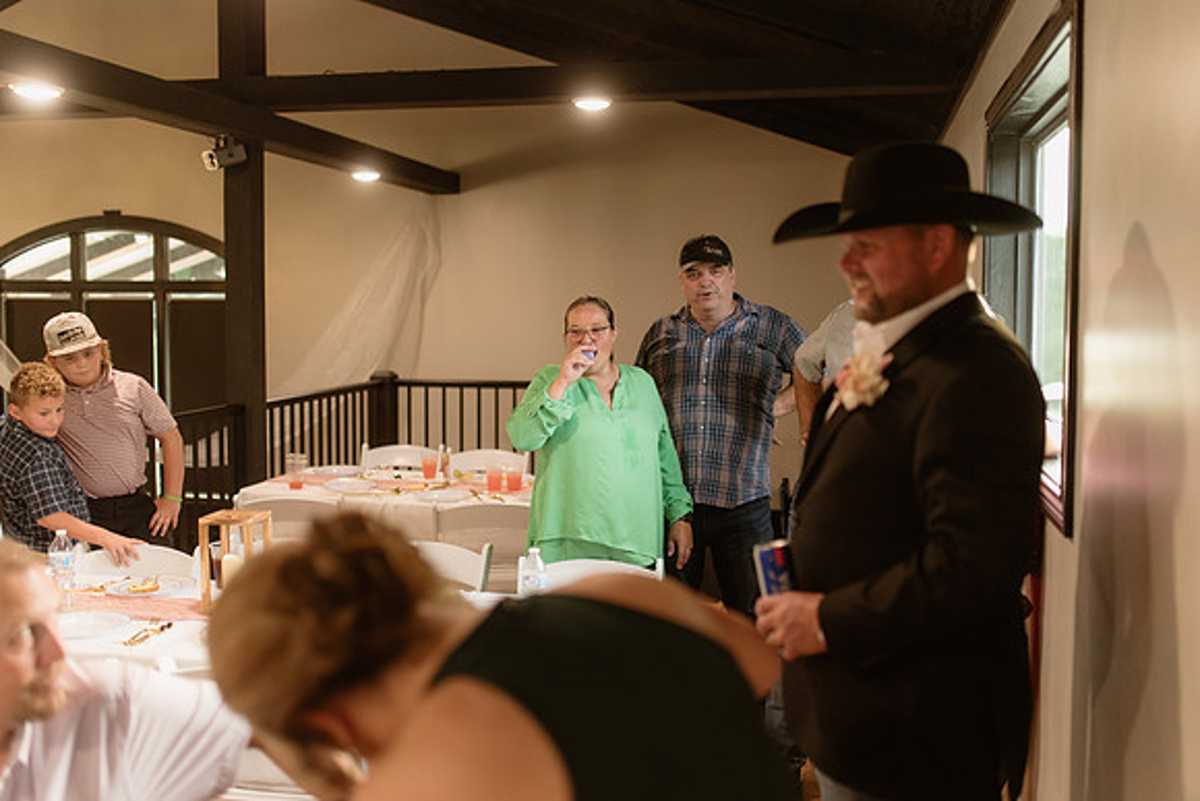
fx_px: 1256
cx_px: 599
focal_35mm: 38
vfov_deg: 35.4
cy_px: 385
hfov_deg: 51.1
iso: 1250
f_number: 1.4
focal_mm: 35
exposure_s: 1/200
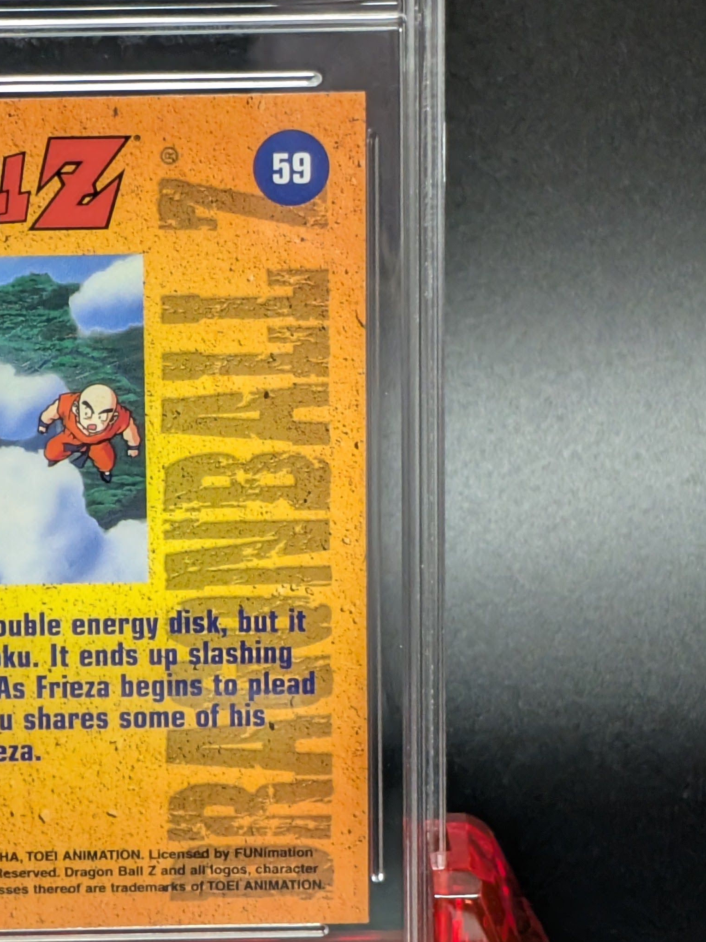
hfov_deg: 15.3
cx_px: 111
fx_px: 2611
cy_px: 431
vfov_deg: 20.4
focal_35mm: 96
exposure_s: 1/60
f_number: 1.7
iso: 266
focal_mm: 4.53
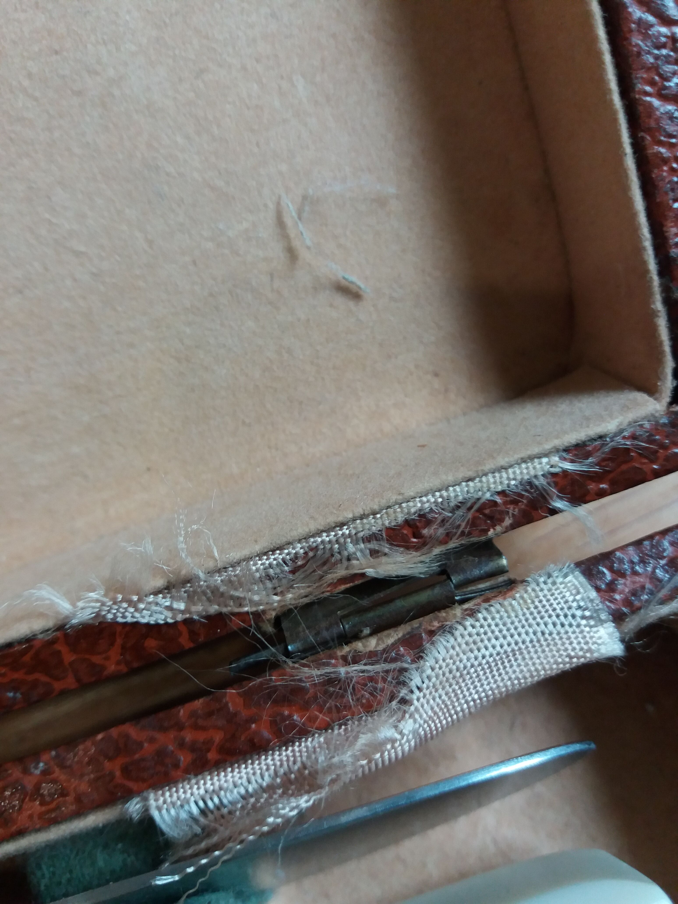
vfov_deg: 63.4
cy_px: 452
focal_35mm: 28
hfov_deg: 49.7
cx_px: 339
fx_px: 731
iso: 160
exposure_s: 1/17
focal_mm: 3.7
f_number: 1.9
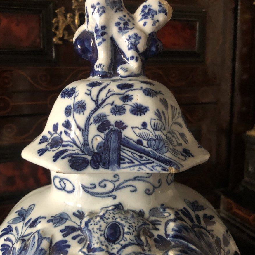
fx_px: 283
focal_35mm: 34
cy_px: 115
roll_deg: -0.6
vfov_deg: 48.4
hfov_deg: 48.4
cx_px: 126
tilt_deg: -7.3
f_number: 1.8
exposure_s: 1/7
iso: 80
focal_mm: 4
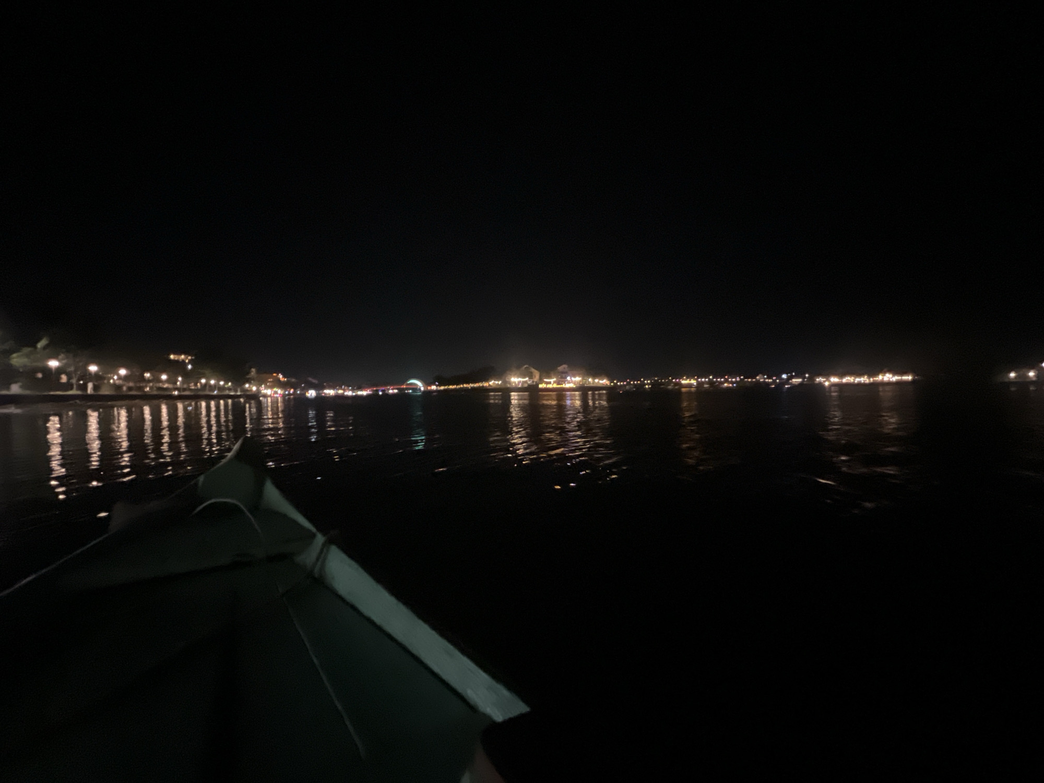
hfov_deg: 106.2
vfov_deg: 89.9
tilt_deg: -0.1
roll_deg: +1.2
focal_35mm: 13
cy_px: 392
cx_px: 522
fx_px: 392
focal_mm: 1.57
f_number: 1.8
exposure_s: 1/15
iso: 2500
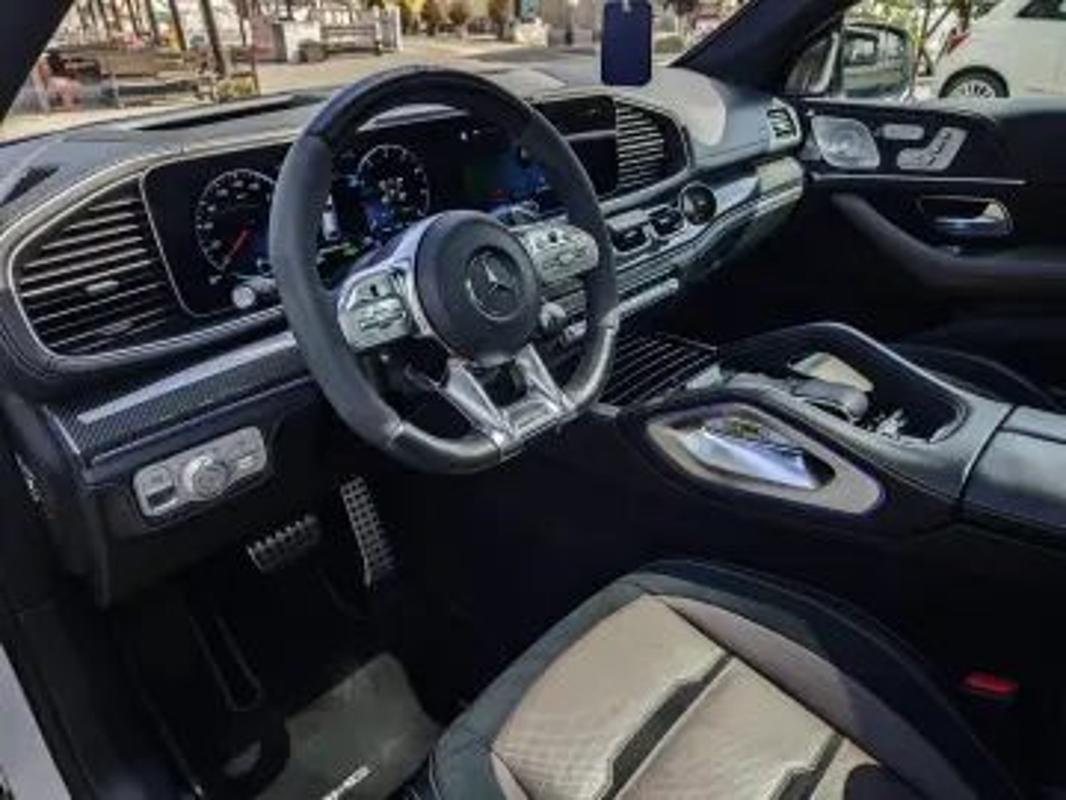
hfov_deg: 73.9
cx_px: 533
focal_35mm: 23
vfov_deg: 58.9
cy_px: 400
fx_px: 708
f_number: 1.6
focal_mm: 6.55
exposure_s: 1/100
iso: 100
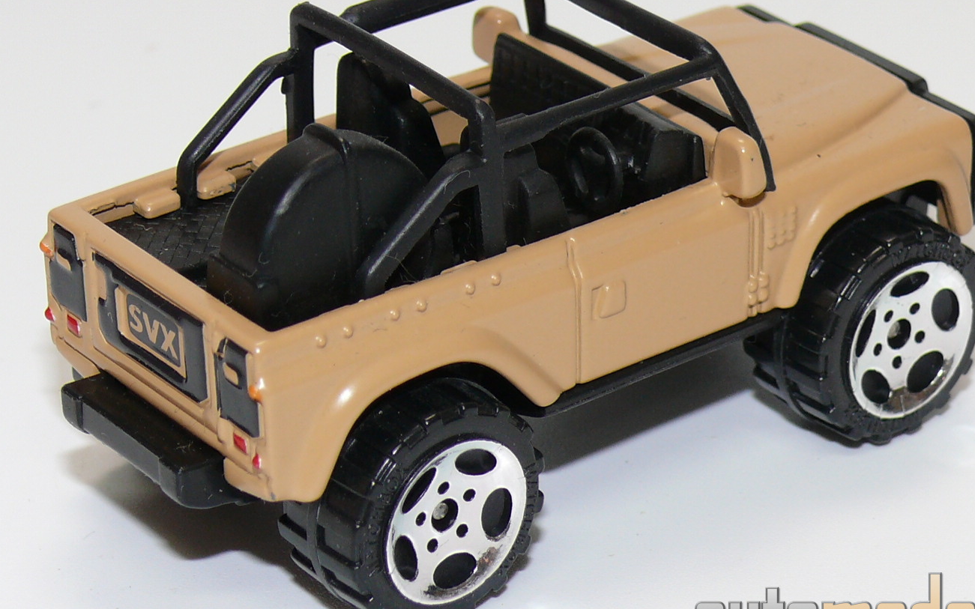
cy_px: 237
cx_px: 522
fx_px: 3879
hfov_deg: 14.3
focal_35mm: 146
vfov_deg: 9.0
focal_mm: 14.1
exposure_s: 1/30
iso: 100
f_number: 4
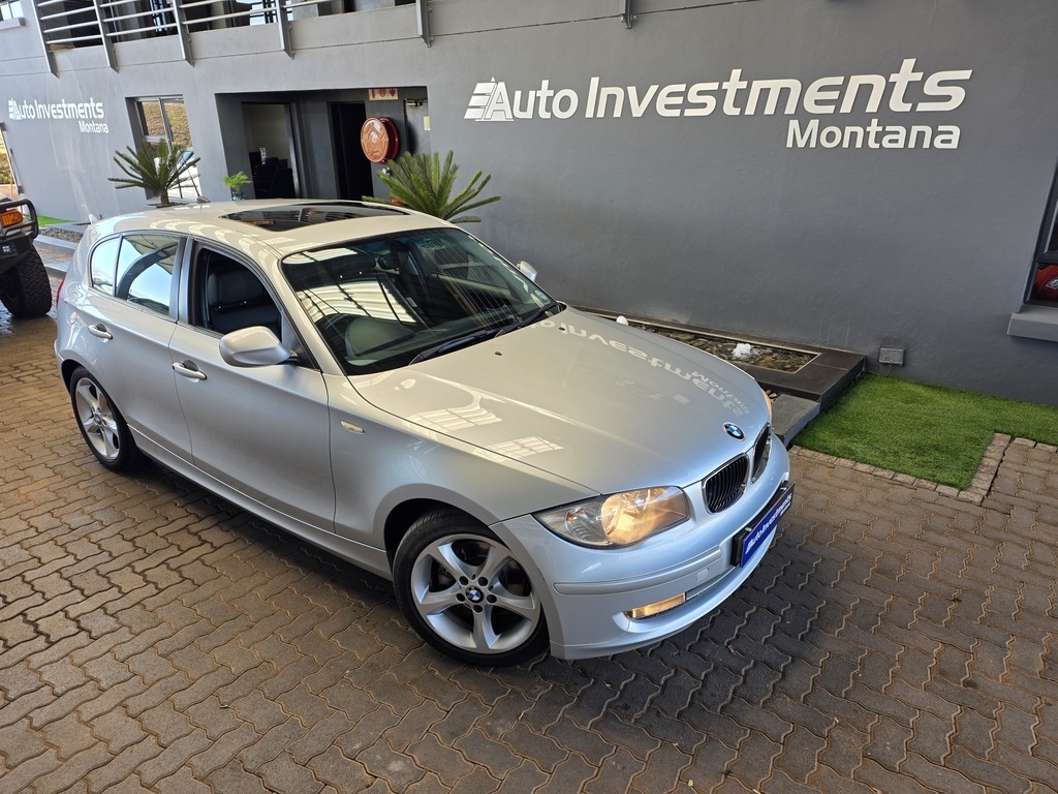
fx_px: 703
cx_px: 529
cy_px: 397
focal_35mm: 23
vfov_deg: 58.9
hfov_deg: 73.9
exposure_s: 1/79.9
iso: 25
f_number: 1.7
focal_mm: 6.25
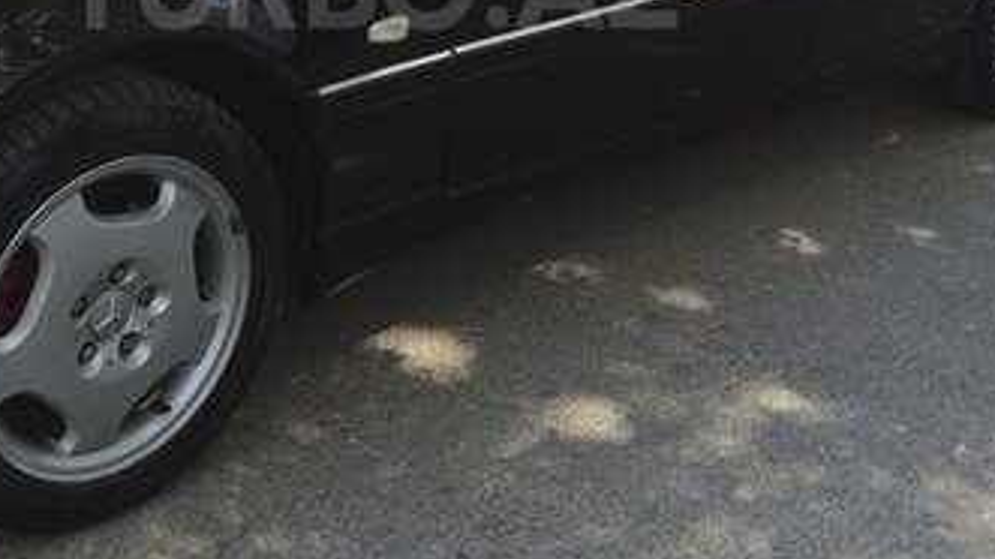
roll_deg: -1.5
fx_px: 1662
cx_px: 370
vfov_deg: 18.5
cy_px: -17
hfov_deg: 33.2
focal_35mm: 63
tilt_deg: -19.0
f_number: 2.2
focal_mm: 4.15
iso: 32
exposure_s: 1/494
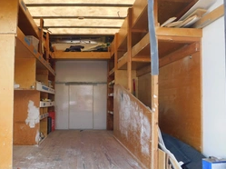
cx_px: 81
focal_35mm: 37
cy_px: 92
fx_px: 241
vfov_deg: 38.5
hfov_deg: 49.6
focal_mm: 4
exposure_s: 1/160
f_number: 3
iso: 125
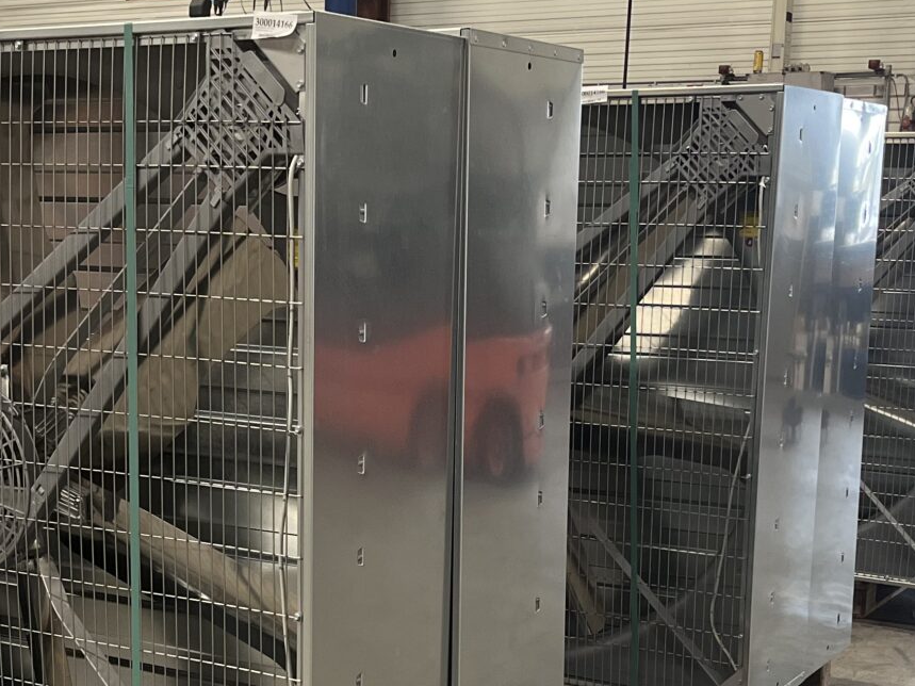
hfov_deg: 31.1
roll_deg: -0.4
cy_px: 516
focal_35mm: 62
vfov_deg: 23.4
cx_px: 375
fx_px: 1639
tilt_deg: -10.6
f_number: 1.6
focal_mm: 5.1
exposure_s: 1/60
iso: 250
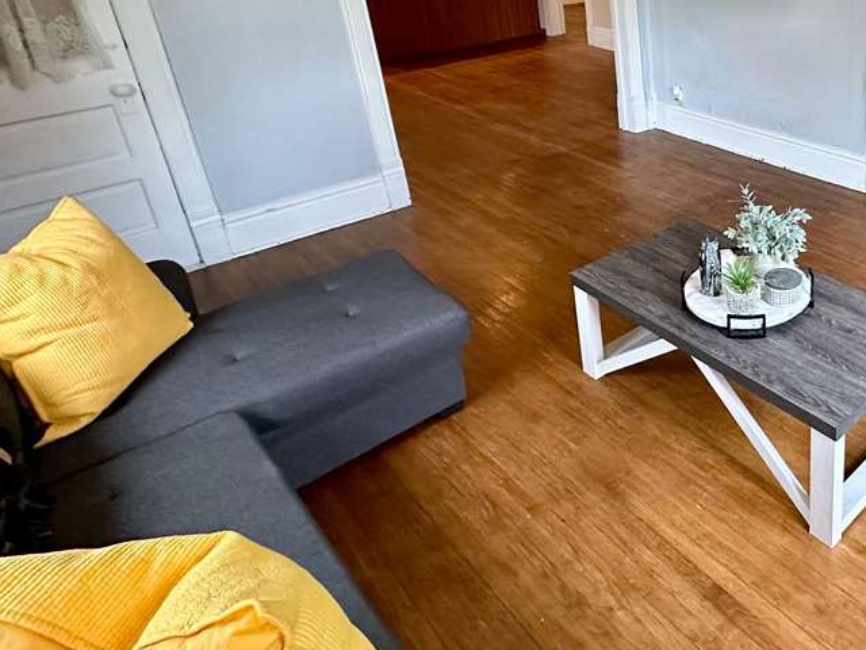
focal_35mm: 28
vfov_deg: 47.4
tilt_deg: -19.8
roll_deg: +0.0
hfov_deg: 55.9
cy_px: 144
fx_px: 700
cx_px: 760
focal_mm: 2.22
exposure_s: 1/60
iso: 400
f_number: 2.2
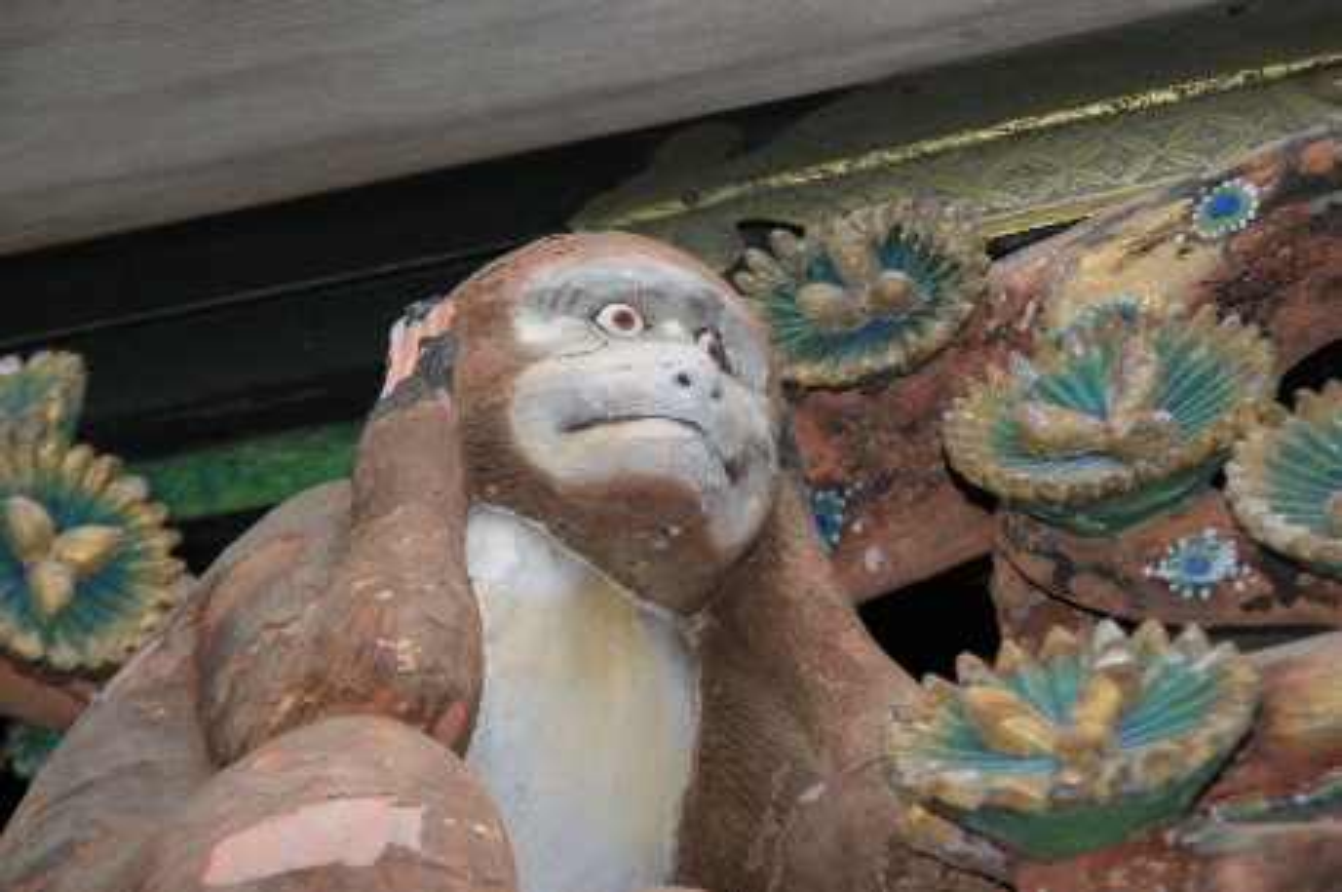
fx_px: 7261
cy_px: 446
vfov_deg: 7.0
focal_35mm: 195
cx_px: 671
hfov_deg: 10.6
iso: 400
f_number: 6.3
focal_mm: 130
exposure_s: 1/125
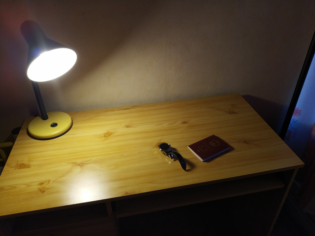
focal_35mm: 32
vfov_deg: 44.2
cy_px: 118
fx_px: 291
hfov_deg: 56.8
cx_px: 158
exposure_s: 1/33
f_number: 2
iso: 176
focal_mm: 4.5
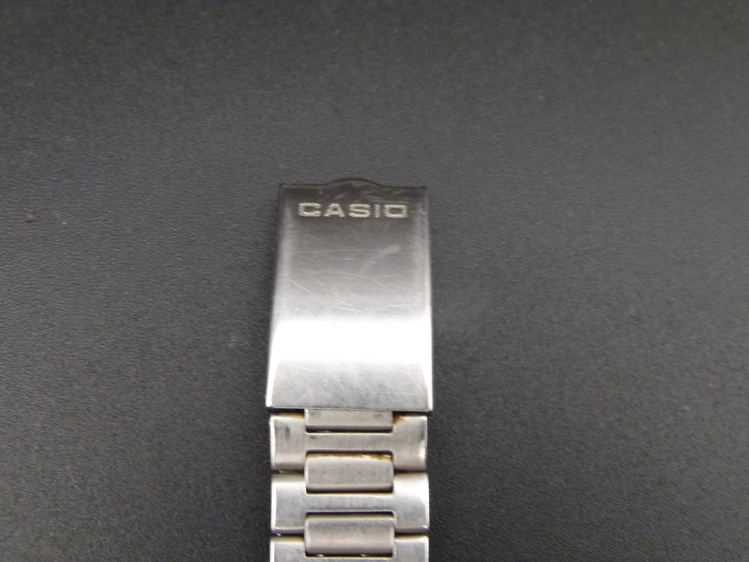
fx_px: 995
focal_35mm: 46
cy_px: 256
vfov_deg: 31.5
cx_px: 360
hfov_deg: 41.2
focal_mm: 5.7
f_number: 3
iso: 200
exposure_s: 1/60
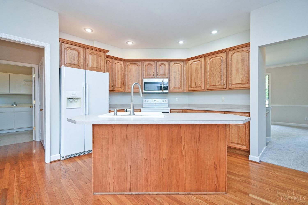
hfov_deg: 96.7
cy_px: 102
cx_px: 154
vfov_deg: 73.7
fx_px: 137
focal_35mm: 16
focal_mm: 16
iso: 450
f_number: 4
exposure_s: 1/60
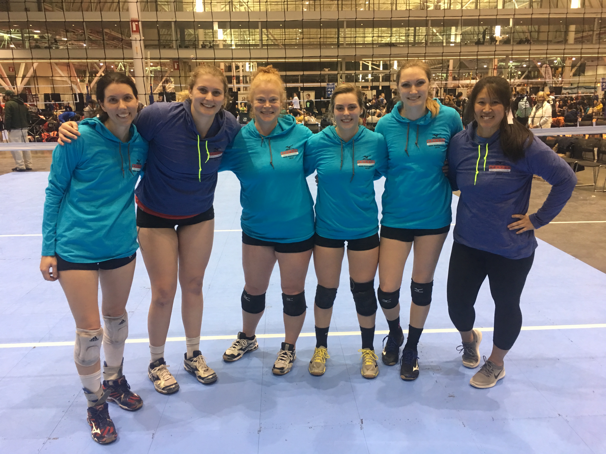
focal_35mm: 29
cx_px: 303
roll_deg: +0.0
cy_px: 227
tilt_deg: -15.5
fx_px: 508
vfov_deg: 48.2
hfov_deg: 61.7
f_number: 2.2
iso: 50
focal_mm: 4.15
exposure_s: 1/15
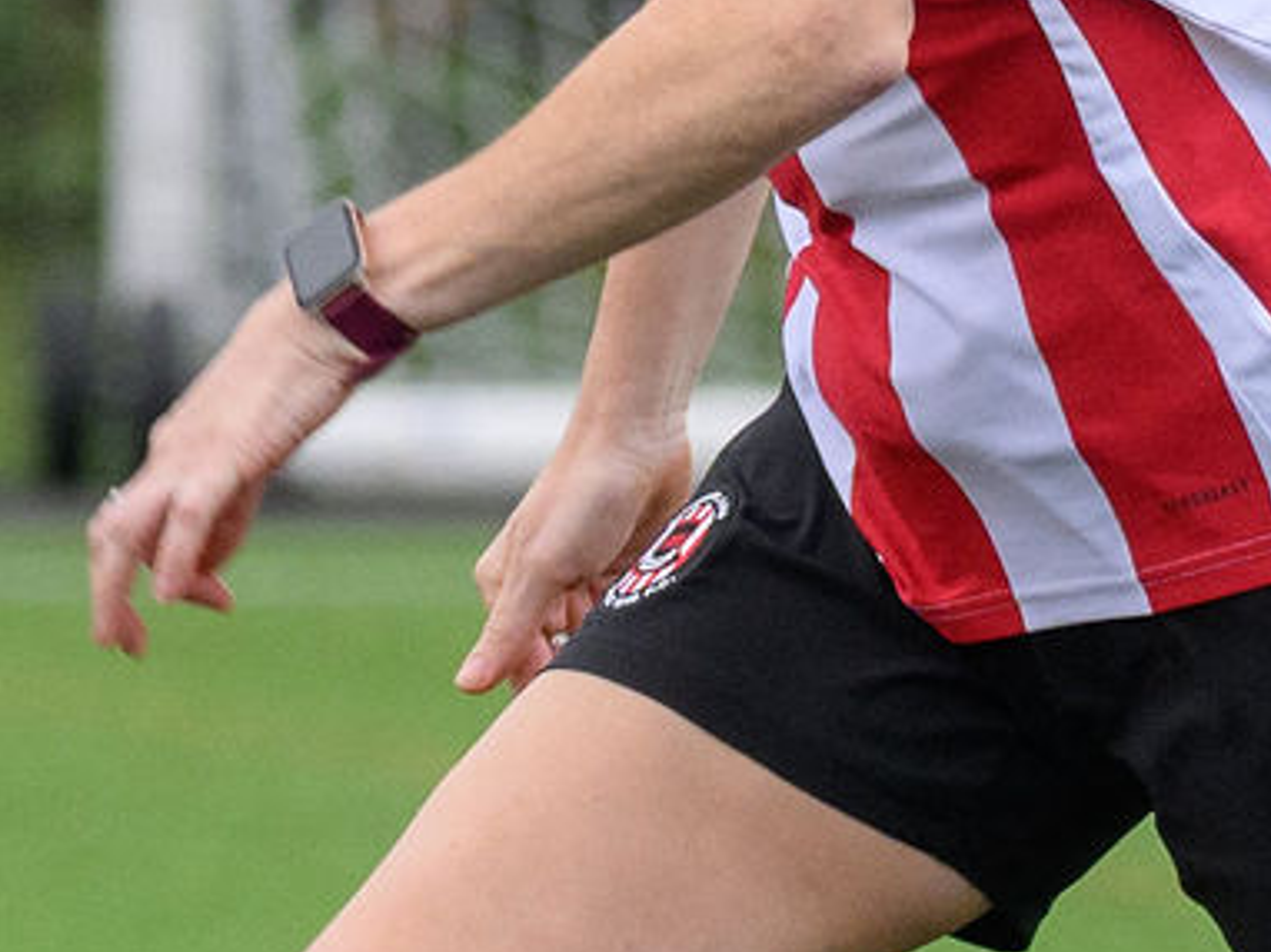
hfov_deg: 1.2
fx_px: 59591
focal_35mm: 1624
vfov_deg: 0.9
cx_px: 2906
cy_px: 416
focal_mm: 170
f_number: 4.8
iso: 1000
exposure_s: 1/1250
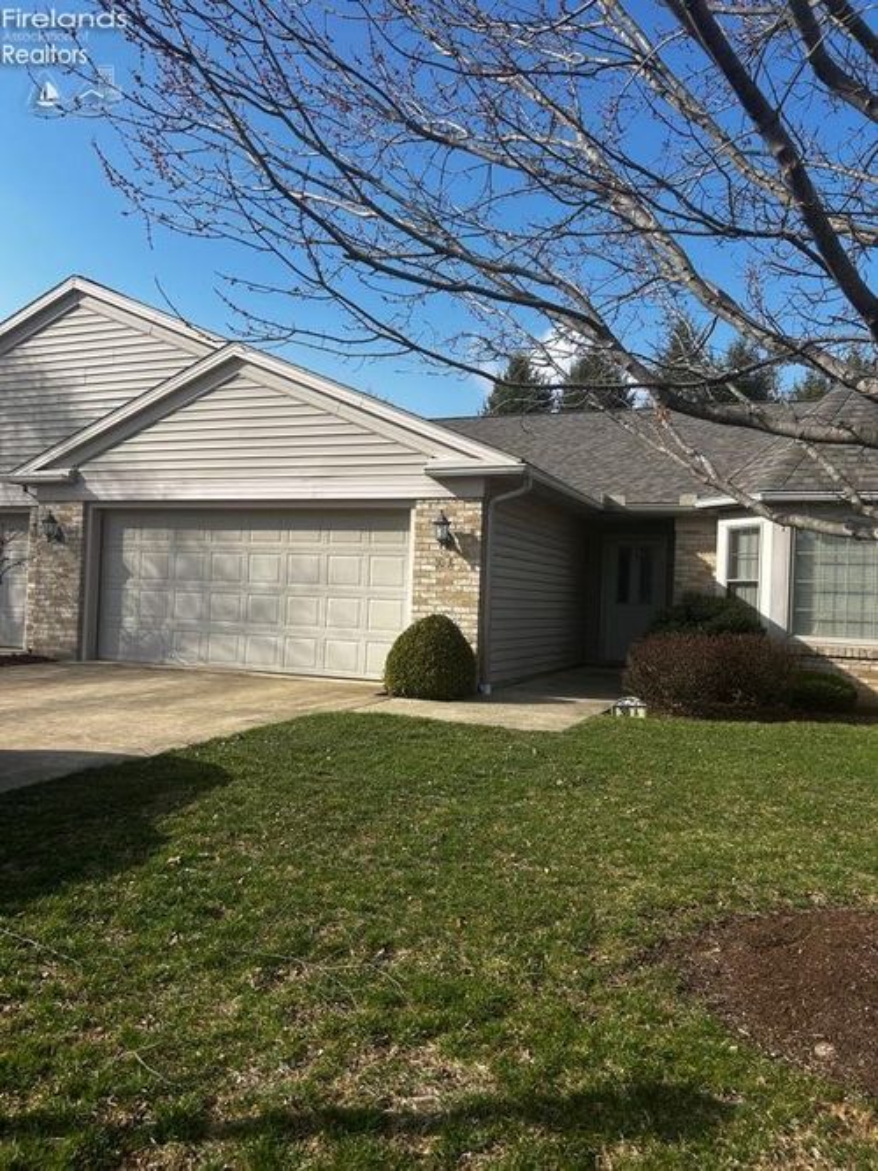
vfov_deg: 67.3
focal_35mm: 26
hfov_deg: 53.0
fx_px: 880
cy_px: 586
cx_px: 439
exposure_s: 1/3460
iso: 50
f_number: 1.5
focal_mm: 5.7
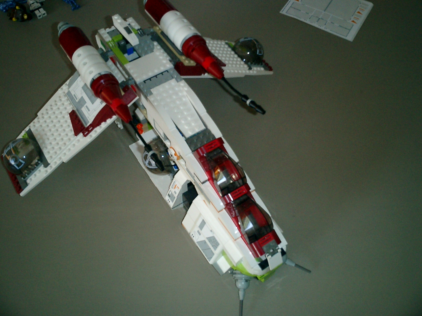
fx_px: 439
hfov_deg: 51.4
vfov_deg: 39.7
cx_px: 211
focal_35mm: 36
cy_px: 158
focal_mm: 7.5
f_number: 3.2
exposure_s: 1/30
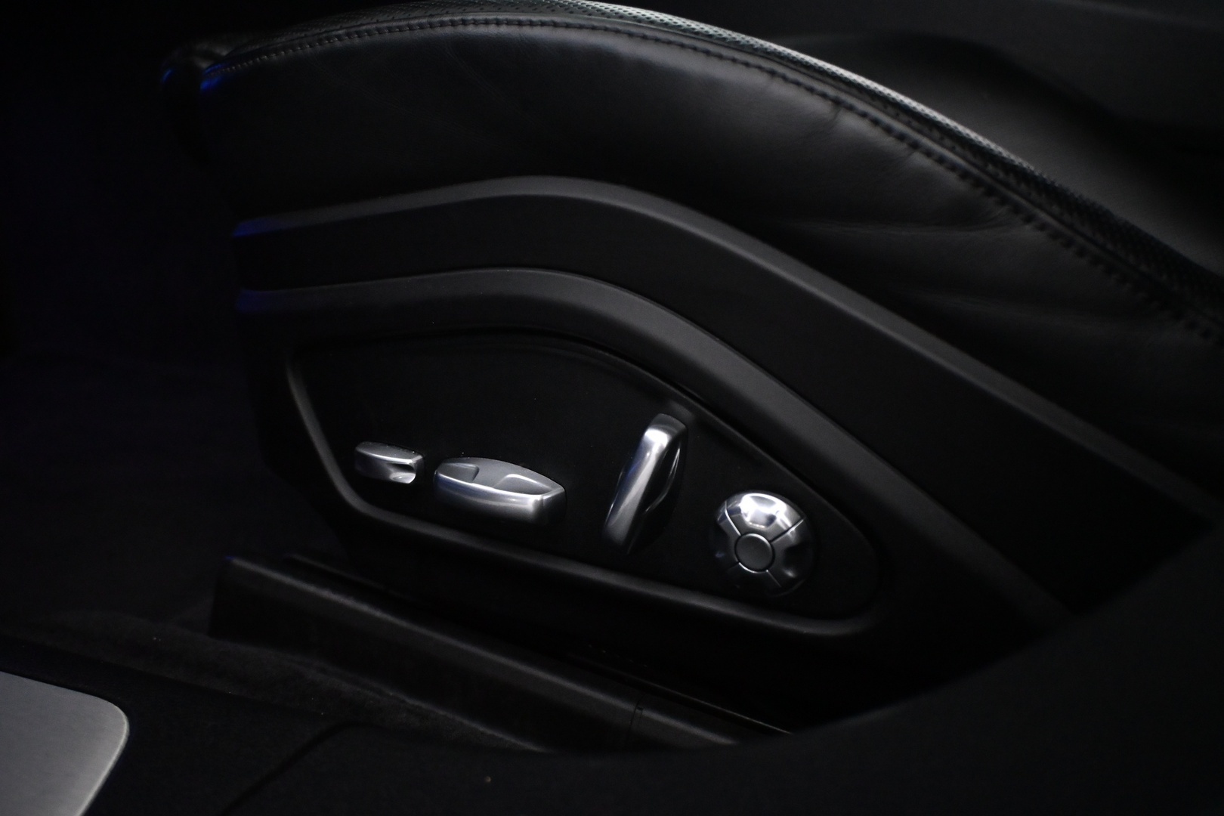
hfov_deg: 56.1
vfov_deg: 39.1
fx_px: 1147
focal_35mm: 34
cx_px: 612
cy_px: 408
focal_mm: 22.5
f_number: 4
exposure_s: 1/60
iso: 5000
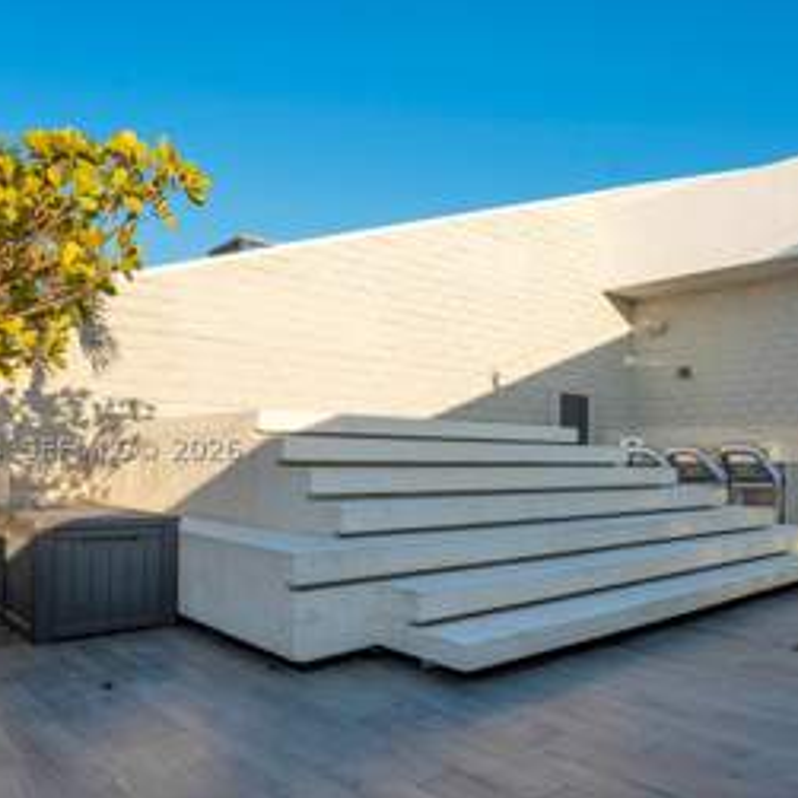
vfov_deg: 60.8
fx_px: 678
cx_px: 595
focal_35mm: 26
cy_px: 447
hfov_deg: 57.9
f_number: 9
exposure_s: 1/125
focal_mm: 16
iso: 100
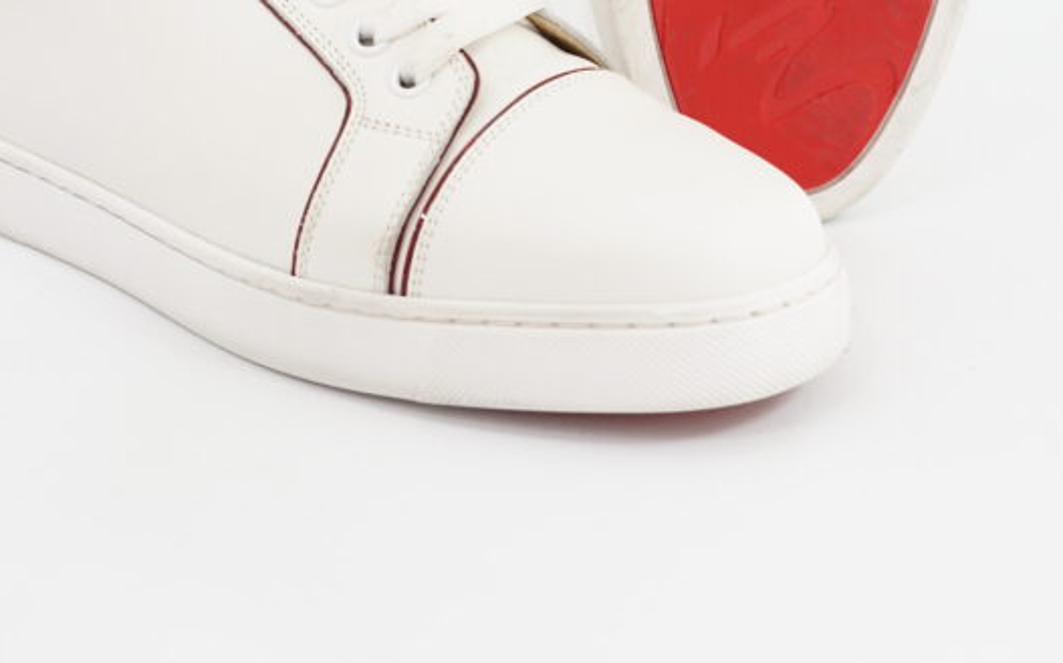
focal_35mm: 99
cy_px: -161
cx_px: 410
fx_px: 2867
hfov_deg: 21.0
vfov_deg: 12.8
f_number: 6.3
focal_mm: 50
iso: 640
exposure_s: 1/6
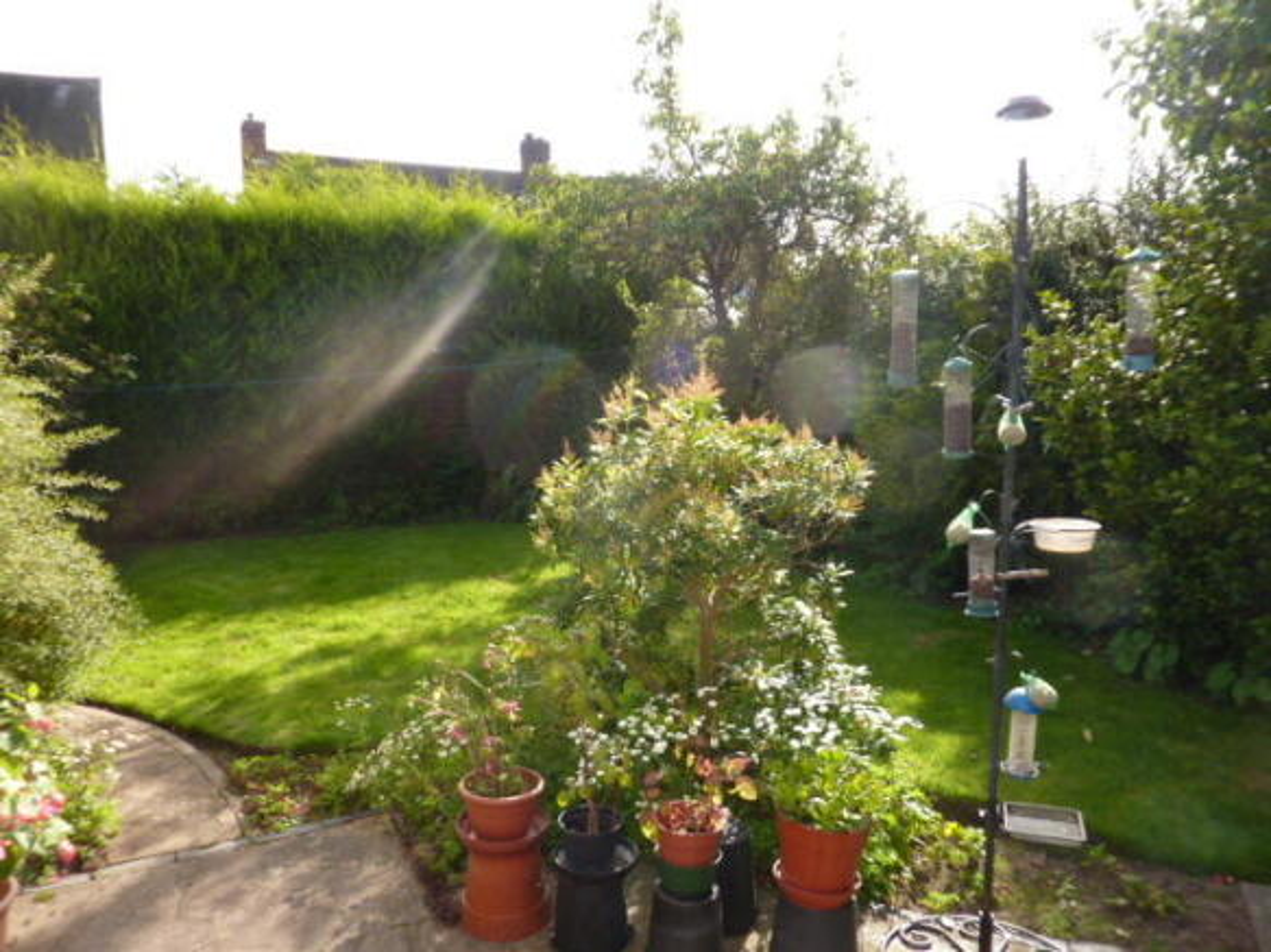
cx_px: 636
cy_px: 476
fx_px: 918
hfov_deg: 69.4
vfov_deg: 54.9
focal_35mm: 25
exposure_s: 1/200
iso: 100
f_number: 4
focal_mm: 4.1
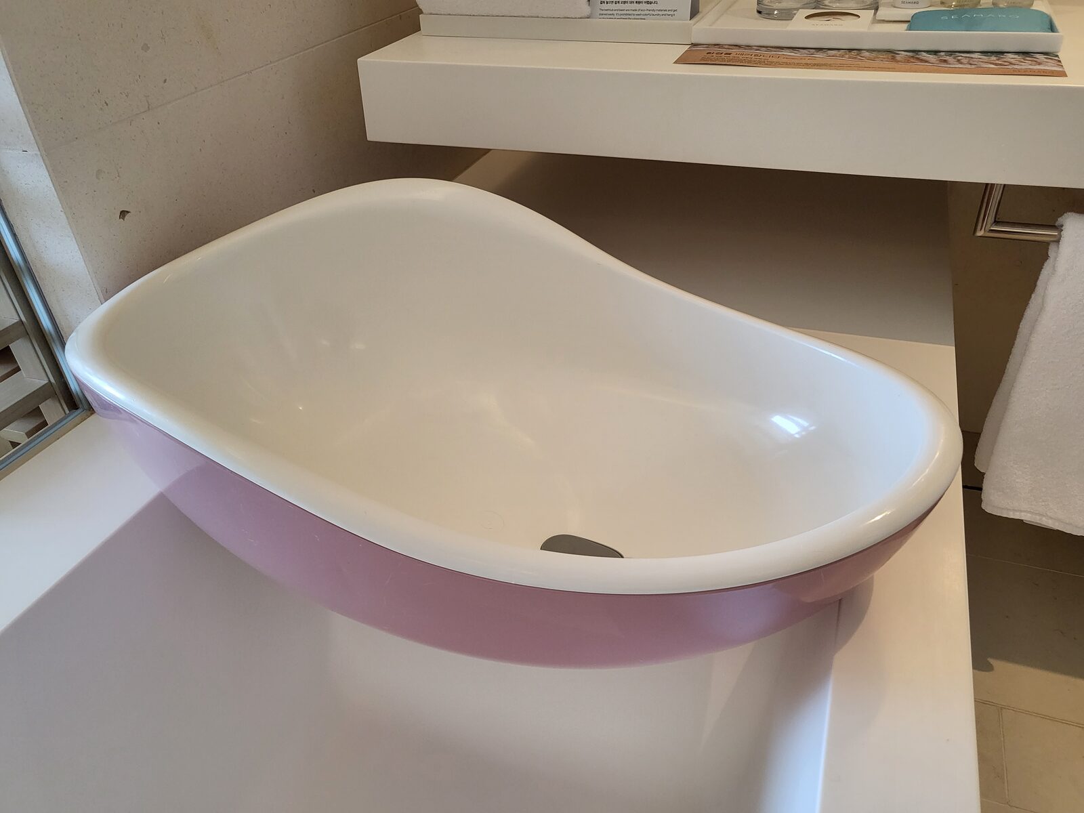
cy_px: 406
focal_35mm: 26
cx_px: 542
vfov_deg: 53.1
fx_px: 814
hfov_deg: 67.3
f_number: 1.8
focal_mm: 4.25
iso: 200
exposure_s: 1/120
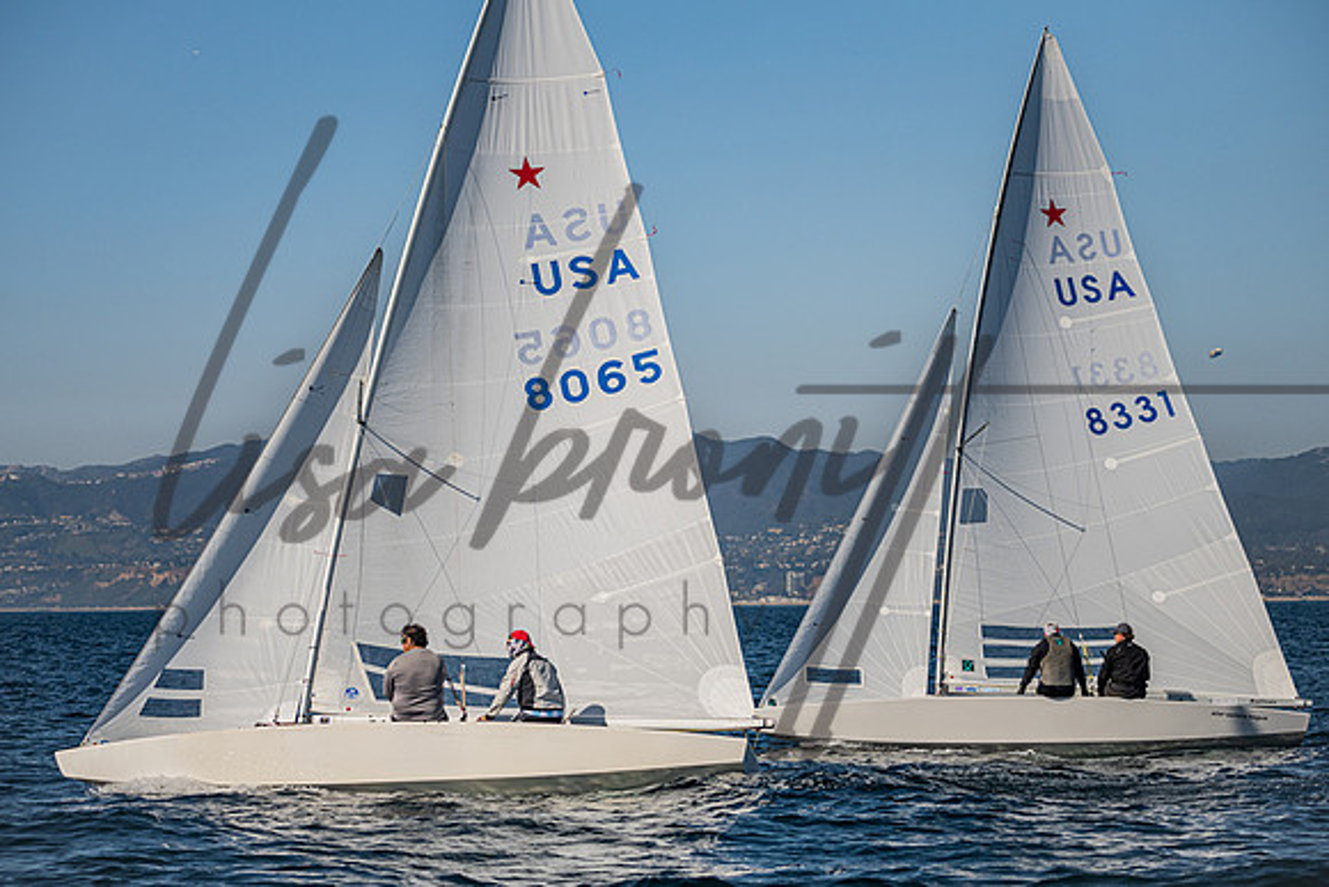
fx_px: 4154
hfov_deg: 18.2
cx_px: 650
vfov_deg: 12.2
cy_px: 456
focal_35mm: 113
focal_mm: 105
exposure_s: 1/8000
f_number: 4.5
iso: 400
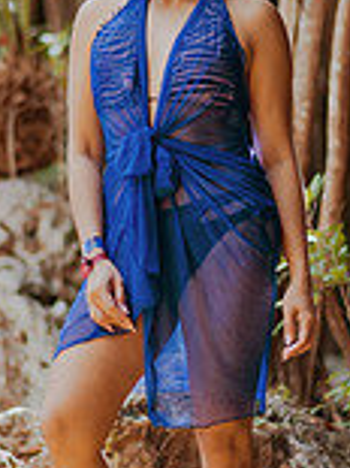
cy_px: 175
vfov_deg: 12.2
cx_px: 208
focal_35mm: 162
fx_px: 2187
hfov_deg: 9.1
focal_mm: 58
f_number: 1.4
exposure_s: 1/800
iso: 250
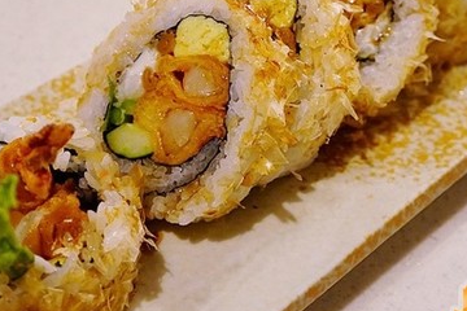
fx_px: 973
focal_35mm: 75
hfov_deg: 27.0
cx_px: 223
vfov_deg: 18.1
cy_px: 106
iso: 2000
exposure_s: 1/60
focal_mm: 30
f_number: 4
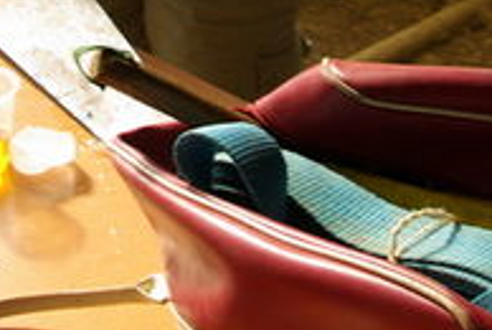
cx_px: 56
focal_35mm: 89
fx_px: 1218
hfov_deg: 22.3
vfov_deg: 14.9
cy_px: -75
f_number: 6.3
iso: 100
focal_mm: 18
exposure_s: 1/125
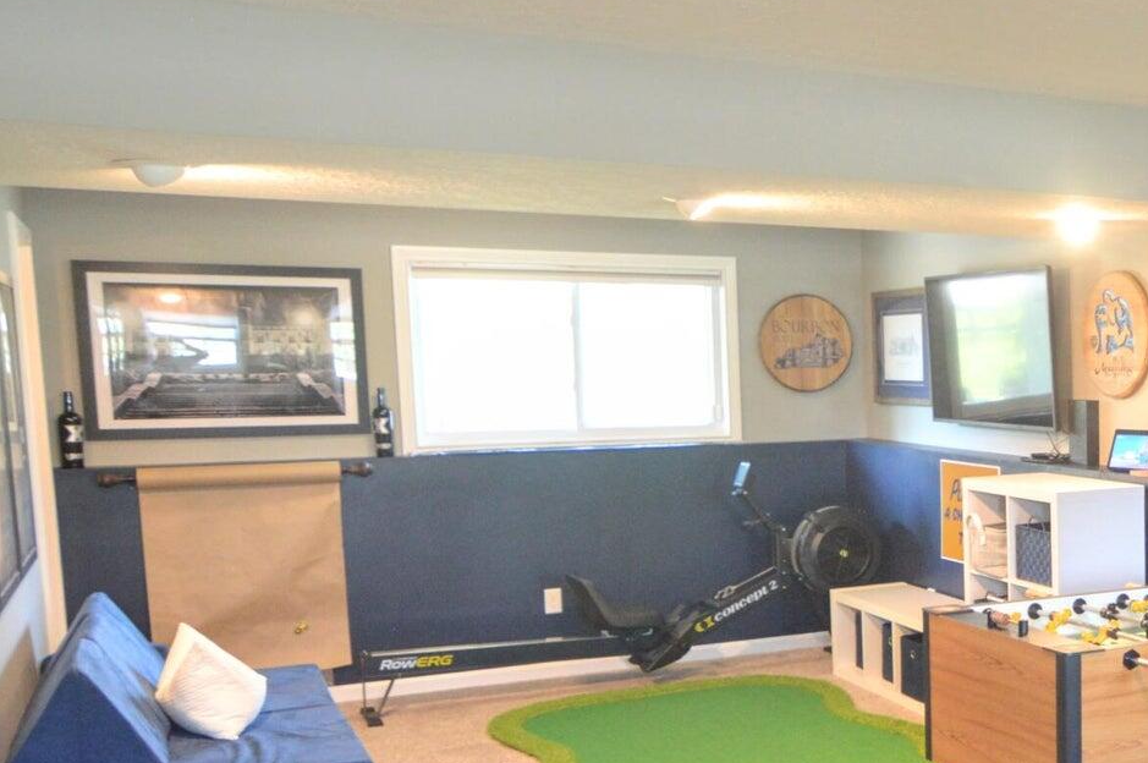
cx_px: 1196
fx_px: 1347
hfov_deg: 39.6
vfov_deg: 31.2
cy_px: 554
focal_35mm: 42
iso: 800
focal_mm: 11
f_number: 2.8
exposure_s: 1/60
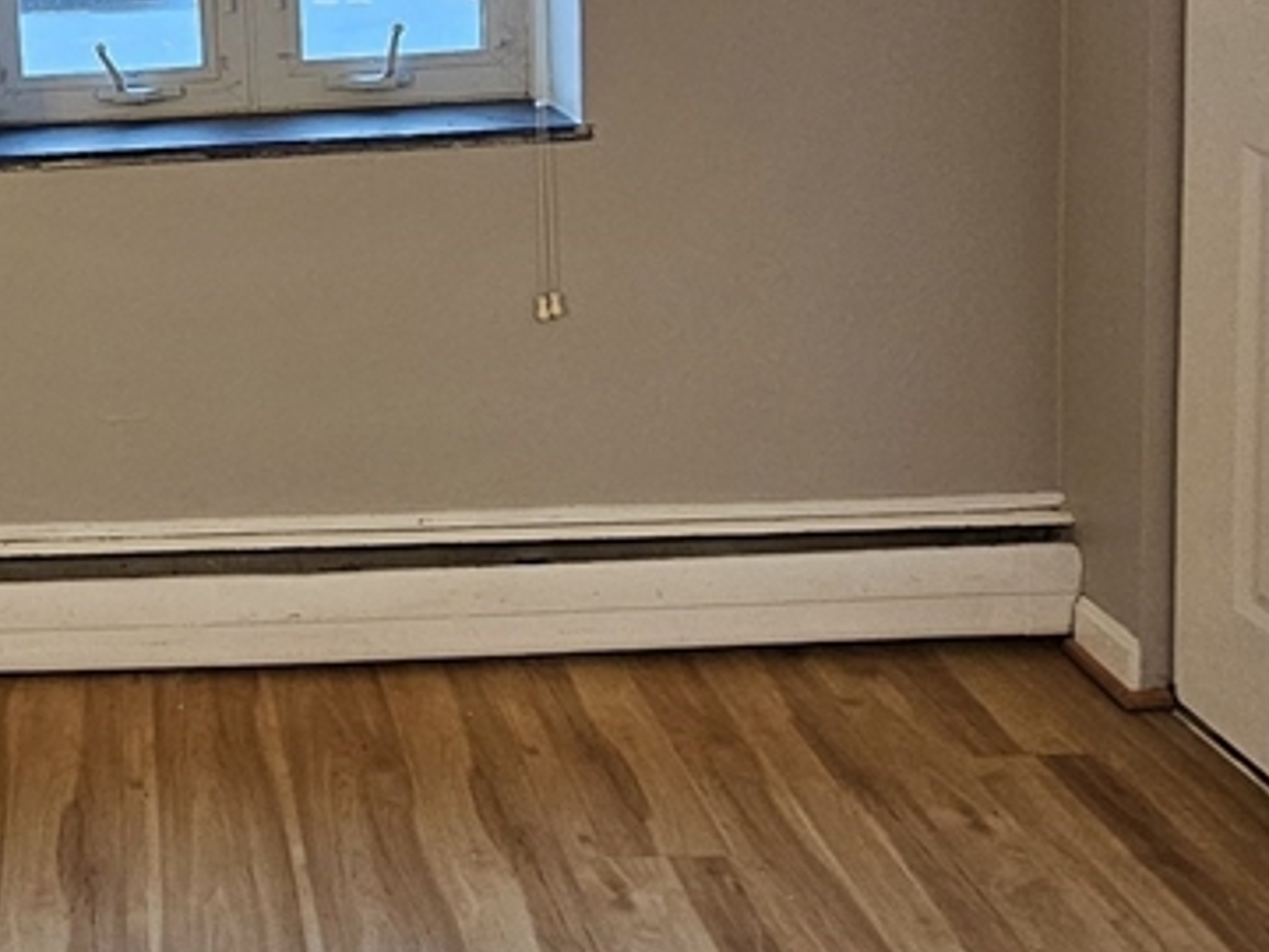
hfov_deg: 44.1
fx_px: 1356
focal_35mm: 37
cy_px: -42
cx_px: 53
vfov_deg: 34.5
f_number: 2.2
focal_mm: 2.2
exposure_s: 1/60
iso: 250
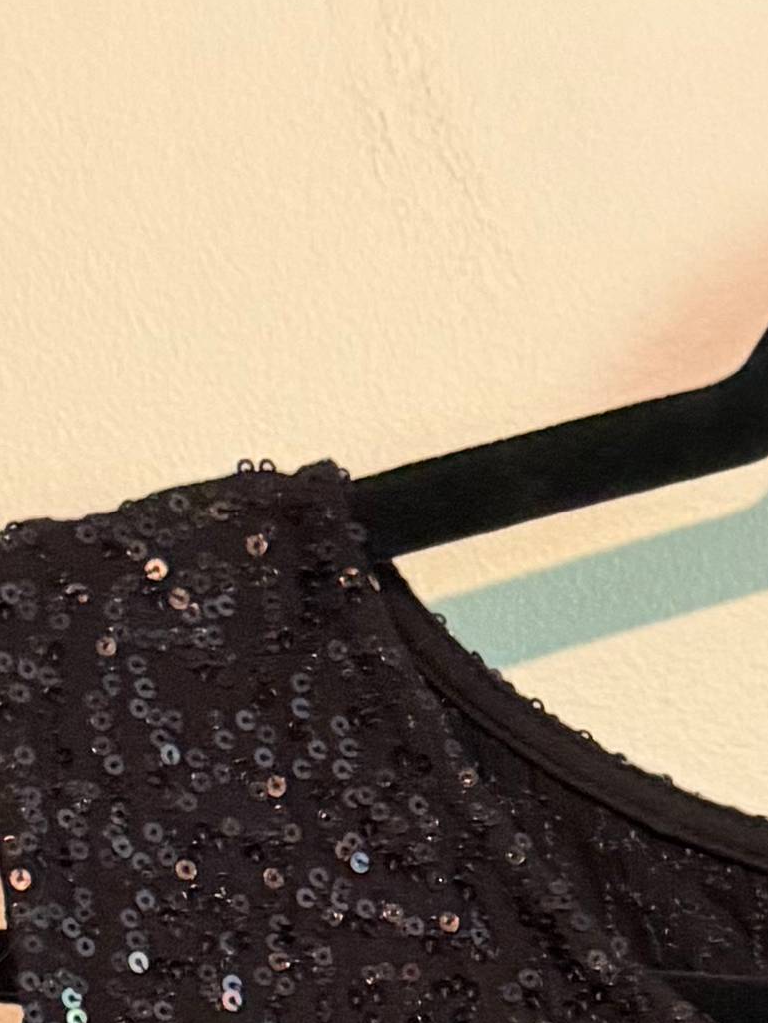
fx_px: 3550
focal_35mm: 120
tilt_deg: -9.9
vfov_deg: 12.5
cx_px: 1023
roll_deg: +0.3
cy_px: 2513
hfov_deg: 12.0
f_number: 1.78
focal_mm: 6.76
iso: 400
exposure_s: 1/60
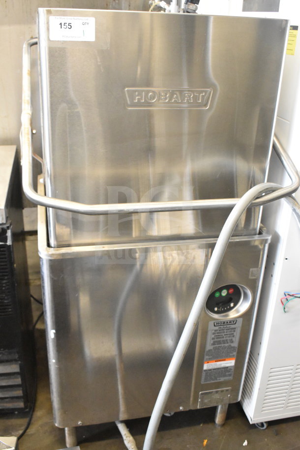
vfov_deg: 53.1
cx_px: 150
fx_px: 450
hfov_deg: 36.9
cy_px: 225
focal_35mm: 36
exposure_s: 1/125
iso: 6400
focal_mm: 24
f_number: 5.6
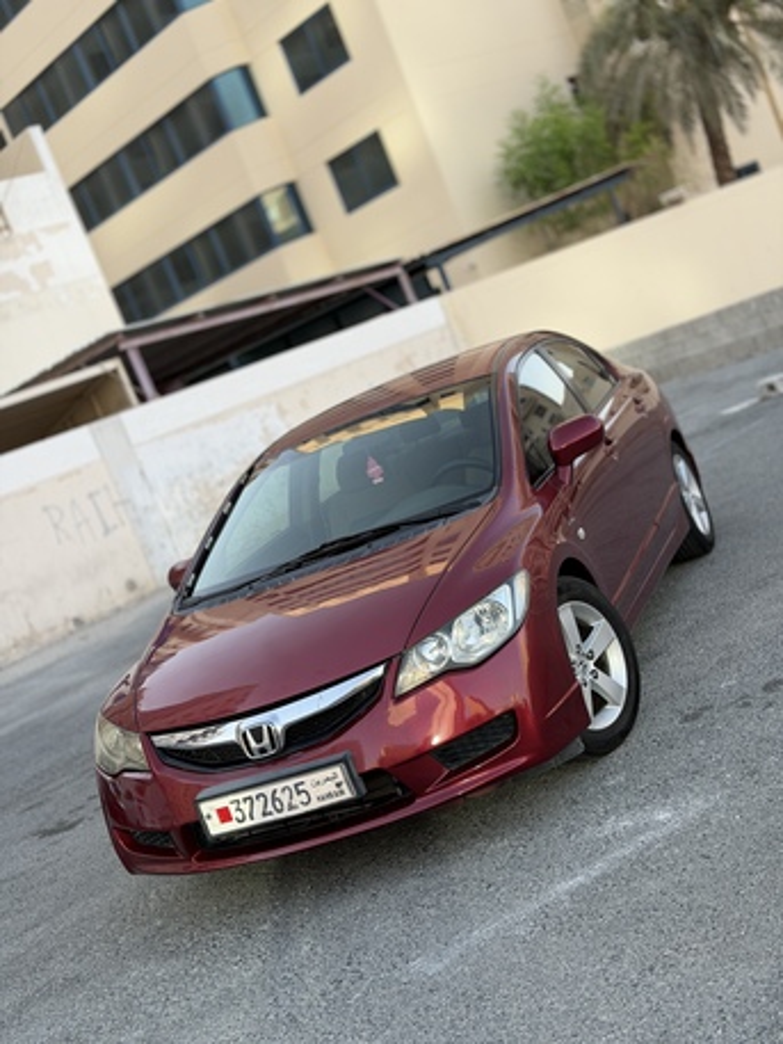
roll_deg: +22.5
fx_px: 1447
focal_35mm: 48
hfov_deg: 30.3
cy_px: 522
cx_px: 392
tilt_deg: -4.4
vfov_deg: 39.6
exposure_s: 1/669
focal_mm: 6.76
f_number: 1.78
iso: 64
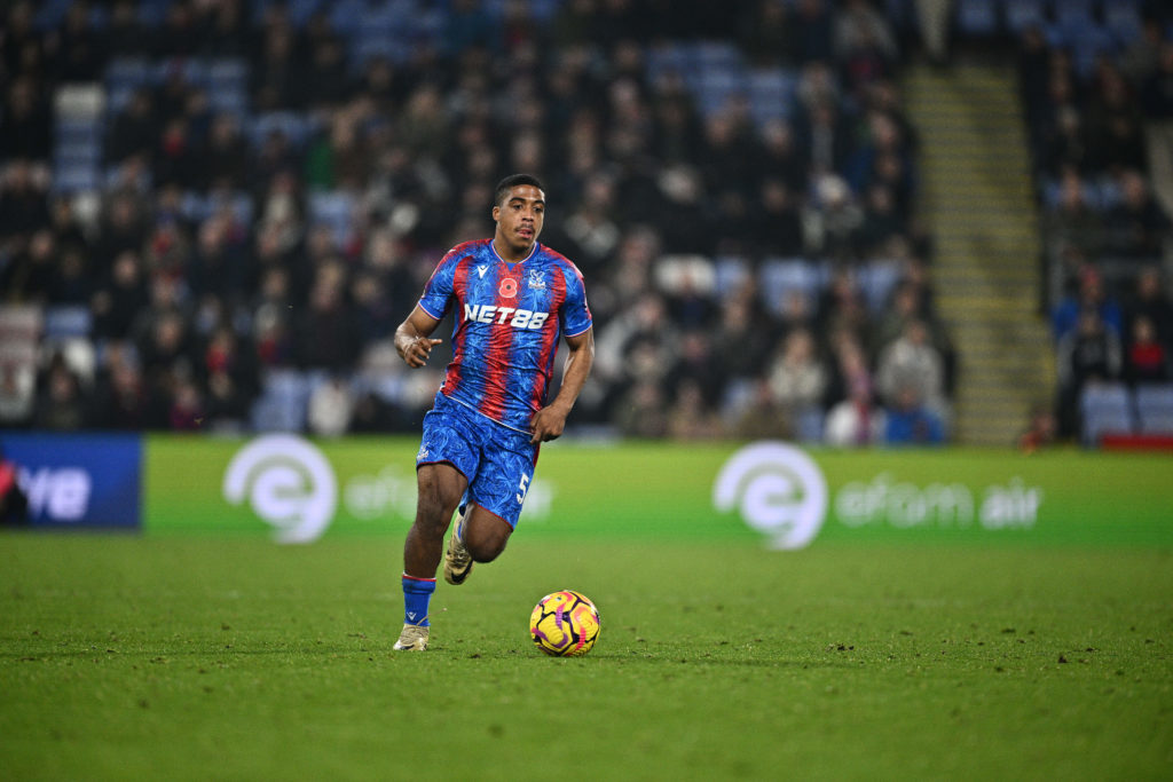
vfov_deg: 3.4
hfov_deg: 5.2
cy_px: 391
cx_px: 586
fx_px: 13034
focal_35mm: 400
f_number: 2.8
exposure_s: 1/2000
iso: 2000
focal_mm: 400
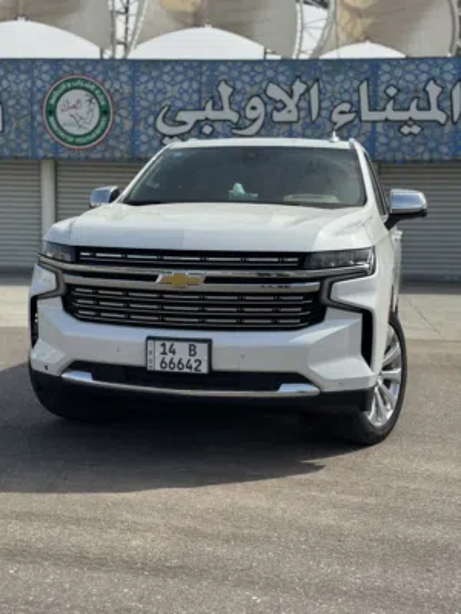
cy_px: 307
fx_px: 852
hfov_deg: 30.3
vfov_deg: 39.7
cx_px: 230
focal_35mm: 48
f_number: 1.78
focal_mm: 6.76
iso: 64
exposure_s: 1/4049
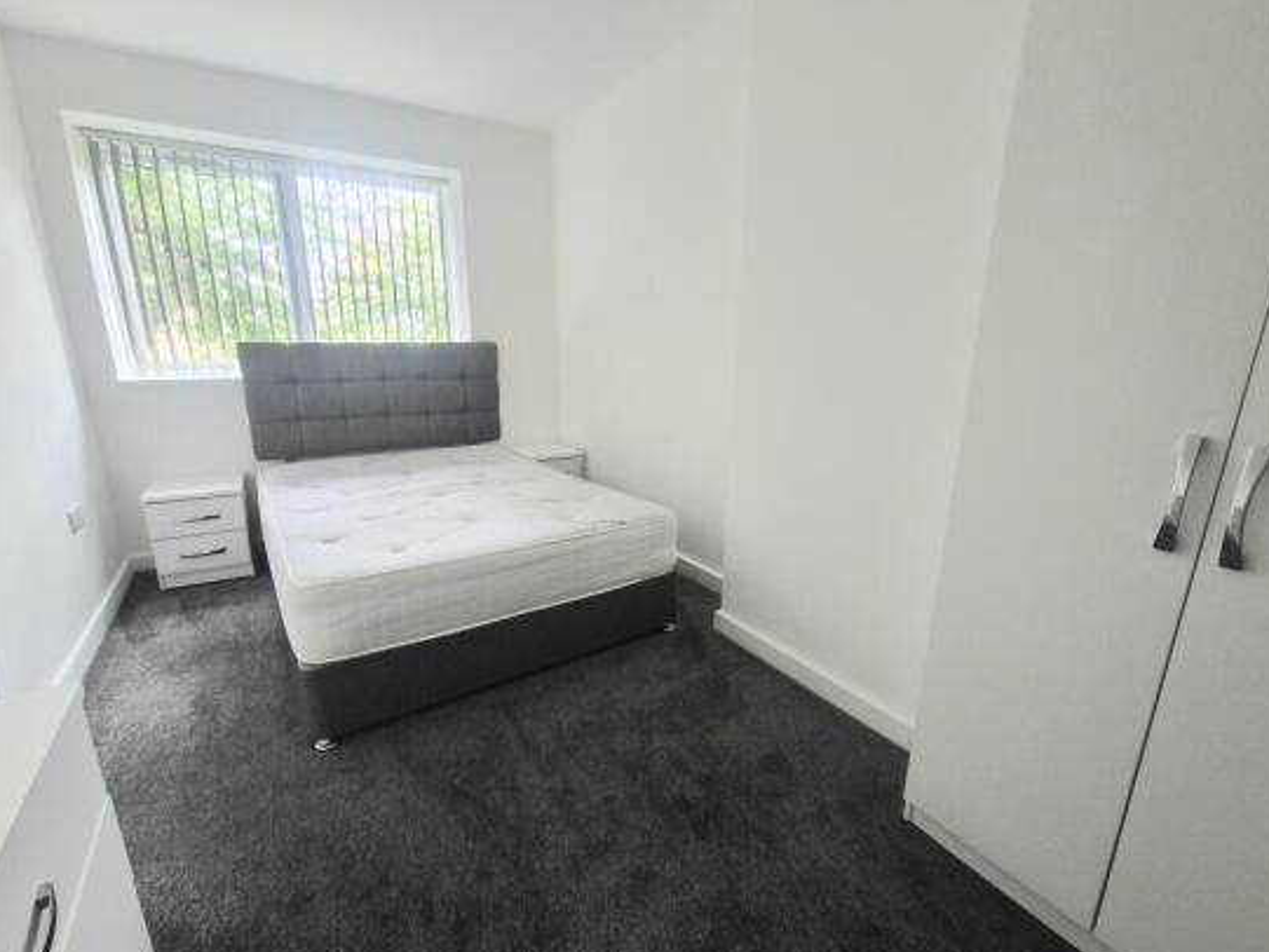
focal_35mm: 14
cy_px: 505
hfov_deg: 101.9
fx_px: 513
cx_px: 597
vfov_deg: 85.6
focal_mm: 2.2
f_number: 2.2
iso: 200
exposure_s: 1/50
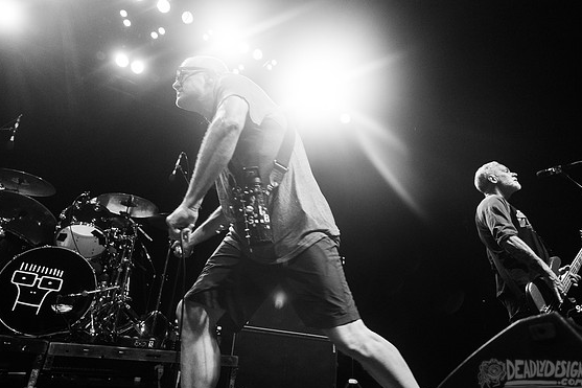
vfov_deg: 51.3
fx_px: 404
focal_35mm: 25
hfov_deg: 71.5
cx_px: 299
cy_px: 194
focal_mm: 24
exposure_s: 1/125
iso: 3200
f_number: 3.2
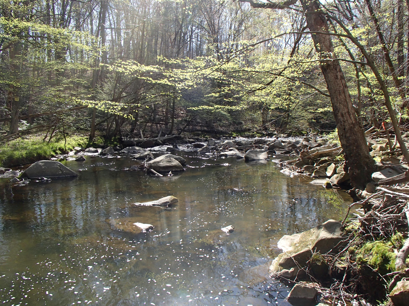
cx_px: 204
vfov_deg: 49.7
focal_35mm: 28
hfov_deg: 63.4
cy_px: 153
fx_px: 331
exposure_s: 1/250
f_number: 3.9
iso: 100
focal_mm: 5
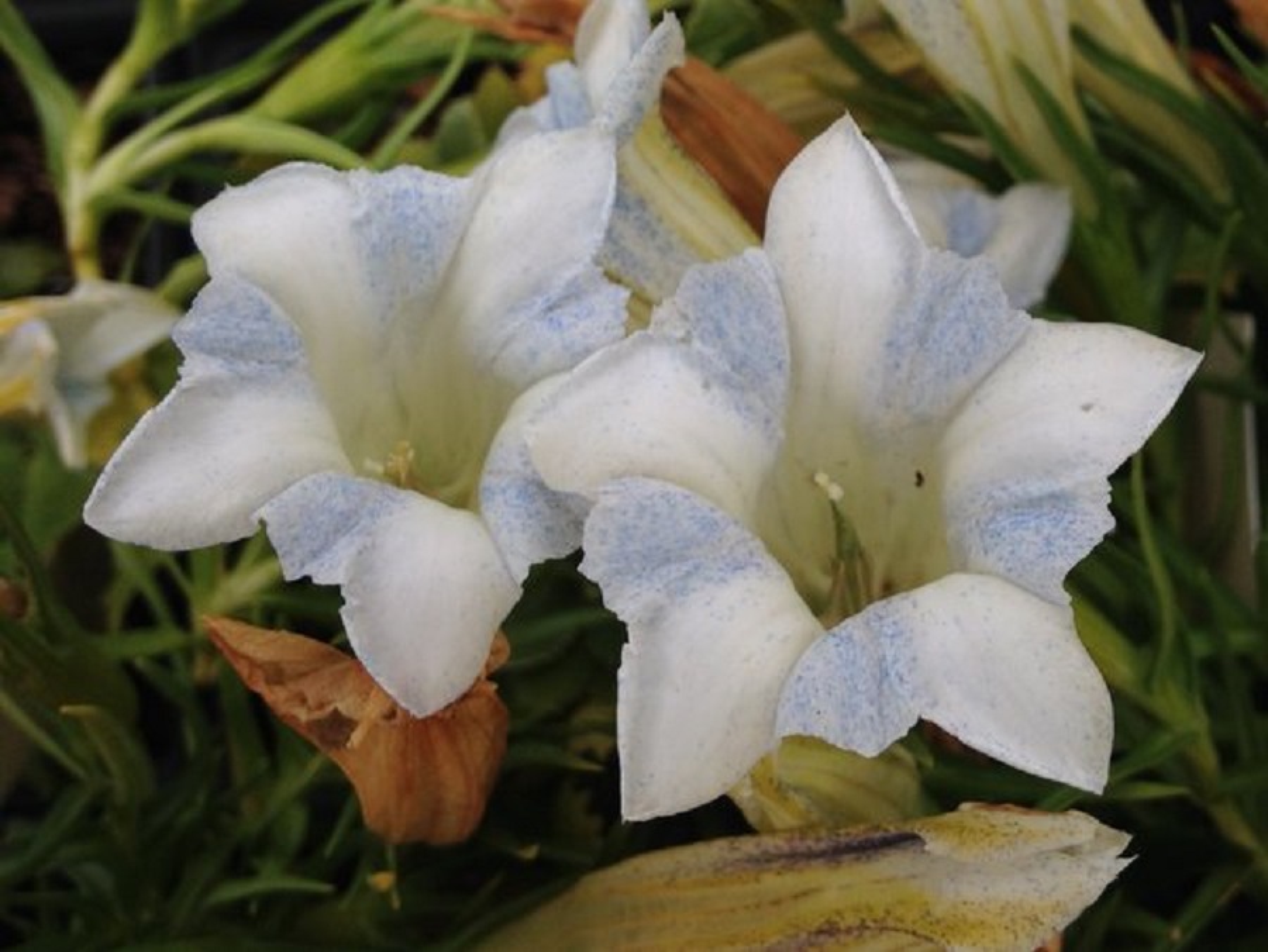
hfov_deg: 55.3
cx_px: 634
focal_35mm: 33
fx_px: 1209
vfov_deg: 43.0
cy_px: 476
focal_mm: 4.12
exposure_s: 1/645
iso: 50
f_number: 2.4
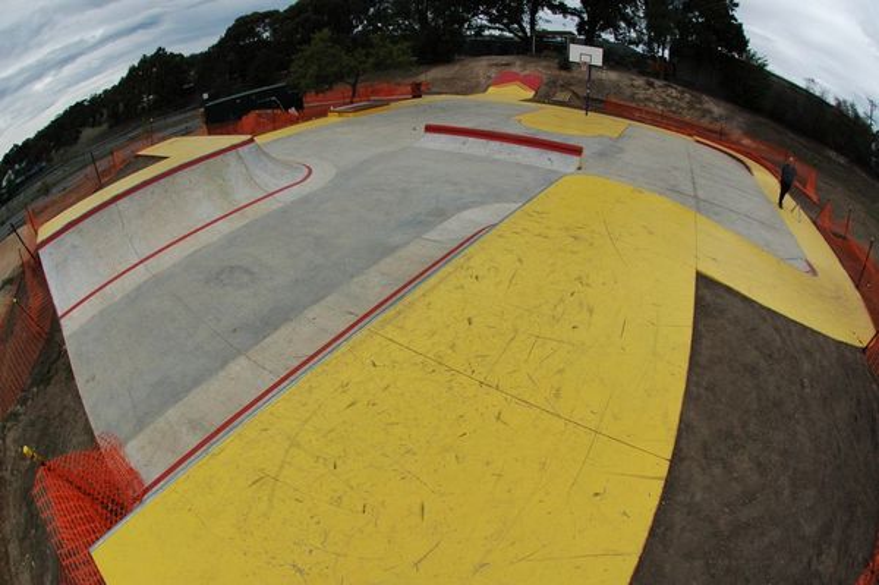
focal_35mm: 16
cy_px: 292
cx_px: 440
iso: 800
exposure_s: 1/800
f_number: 14
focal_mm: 10.5
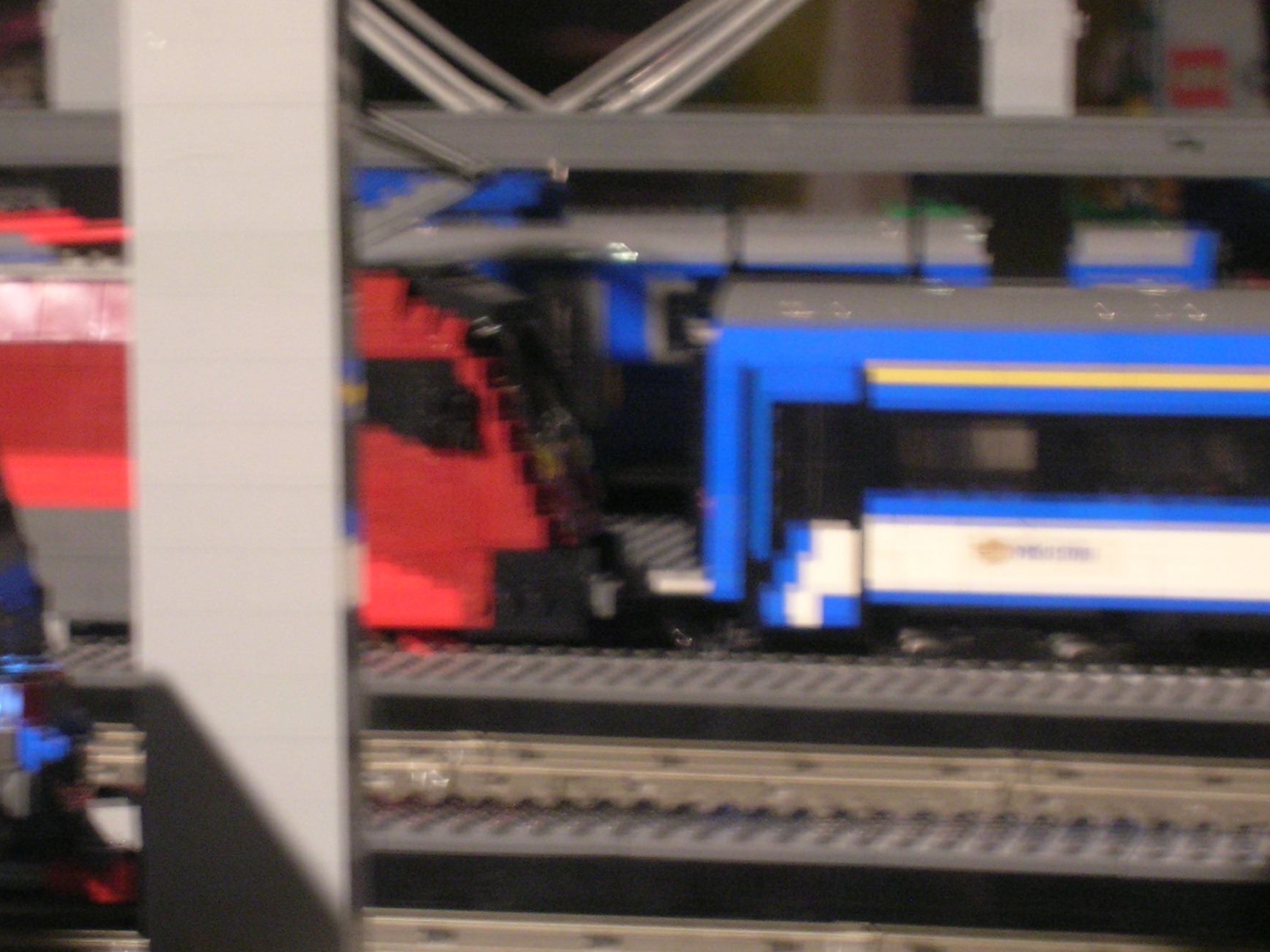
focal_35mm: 151
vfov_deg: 9.8
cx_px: 432
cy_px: 595
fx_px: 5540
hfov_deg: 13.1
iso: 158
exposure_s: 1/3.9
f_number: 4.9
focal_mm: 17.1
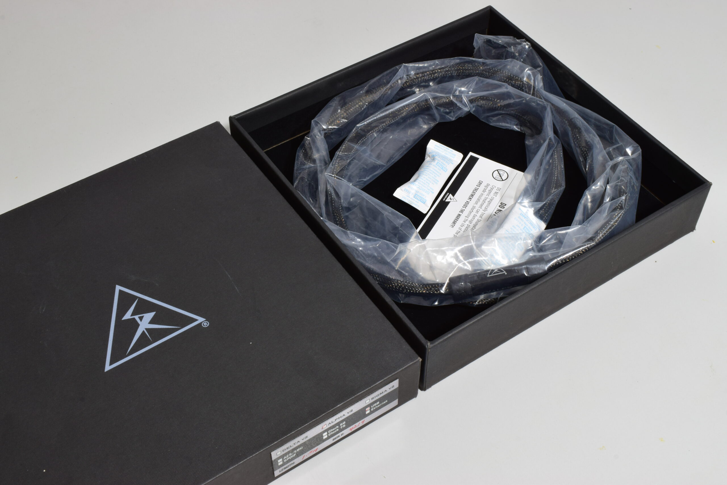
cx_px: 364
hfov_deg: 41.1
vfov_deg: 28.1
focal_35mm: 48
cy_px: 242
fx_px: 969
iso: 100
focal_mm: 32
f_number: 25
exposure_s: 2
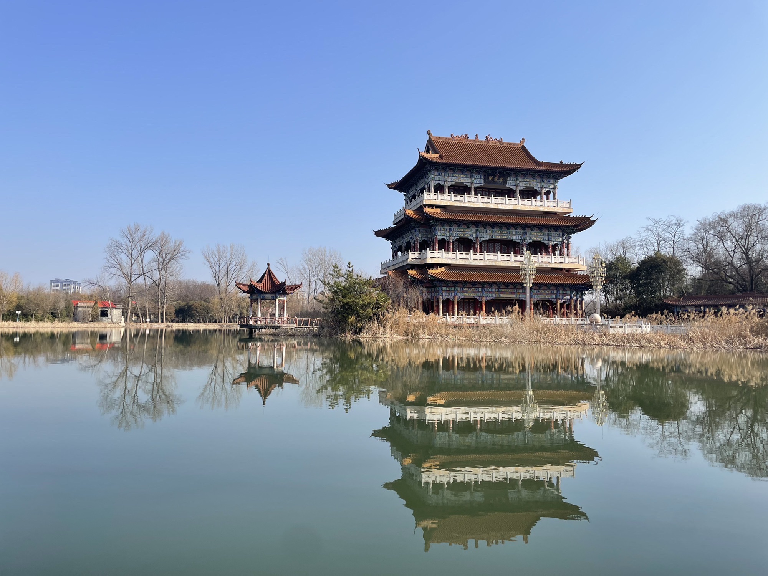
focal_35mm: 26
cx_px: 384
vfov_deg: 53.1
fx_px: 577
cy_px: 288
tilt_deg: +4.3
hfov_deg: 67.3
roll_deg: -0.5
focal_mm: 4.2
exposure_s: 1/3040
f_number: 1.6
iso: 32
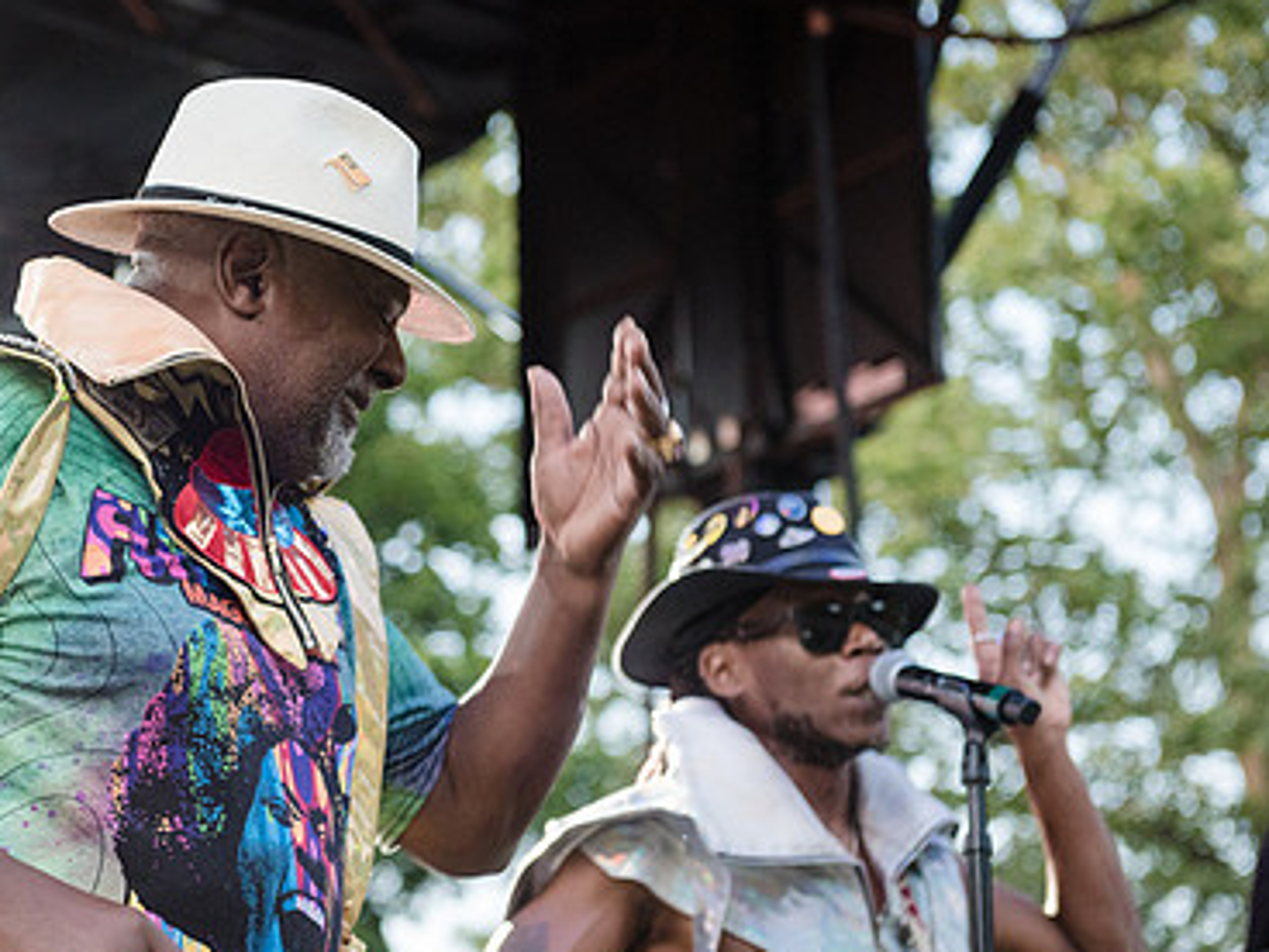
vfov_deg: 14.0
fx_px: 3886
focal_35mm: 106
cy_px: 540
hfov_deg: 18.4
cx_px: 276
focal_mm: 70
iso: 2000
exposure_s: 1/250
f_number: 4
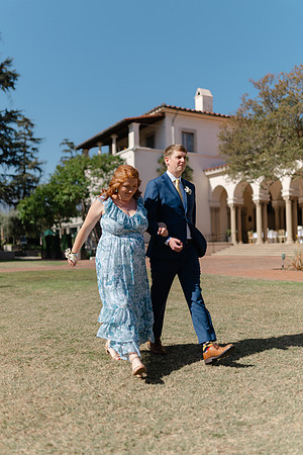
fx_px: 442
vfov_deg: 54.4
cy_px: 228
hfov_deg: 37.9
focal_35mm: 35
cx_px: 152
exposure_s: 1/4000
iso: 64
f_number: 1.4
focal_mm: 35
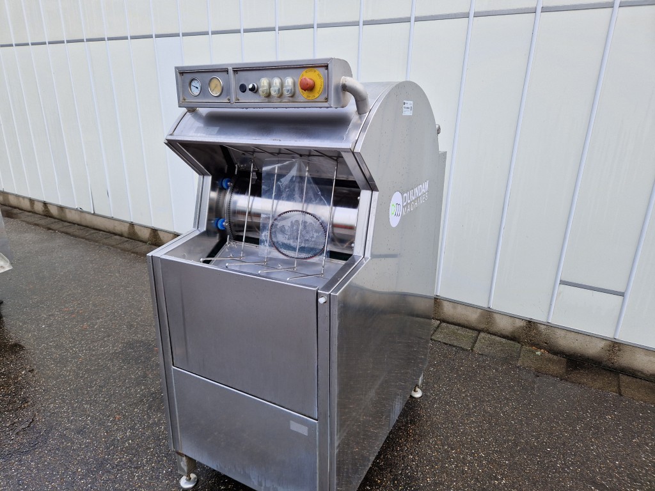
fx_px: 435
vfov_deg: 58.9
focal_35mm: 23
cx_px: 328
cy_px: 246
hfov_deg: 73.9
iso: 50
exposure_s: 1/492
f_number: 1.8
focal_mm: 5.4
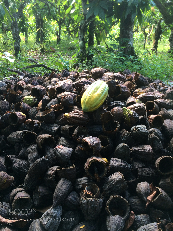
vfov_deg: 61.7
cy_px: 116
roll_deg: -0.1
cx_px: 86
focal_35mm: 29
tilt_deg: -29.5
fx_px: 193
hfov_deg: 48.2
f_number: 2.2
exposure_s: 1/60
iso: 40
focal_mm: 4.15
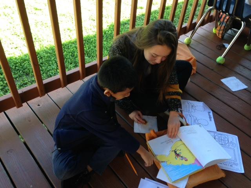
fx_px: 239
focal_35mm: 33
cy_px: 94
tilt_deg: -46.0
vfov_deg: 42.9
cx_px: 126
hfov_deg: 55.4
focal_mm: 4.12
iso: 64
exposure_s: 1/60
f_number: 2.4
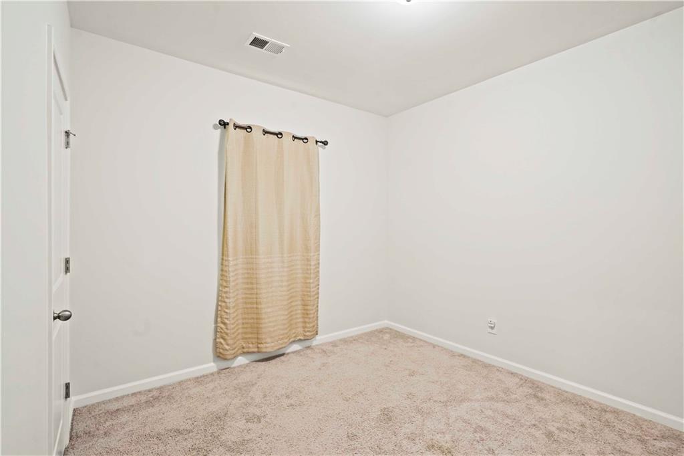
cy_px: 228
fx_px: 304
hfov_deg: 96.8
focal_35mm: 16
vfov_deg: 73.7
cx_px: 342
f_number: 8
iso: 400
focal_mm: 16
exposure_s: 1/4
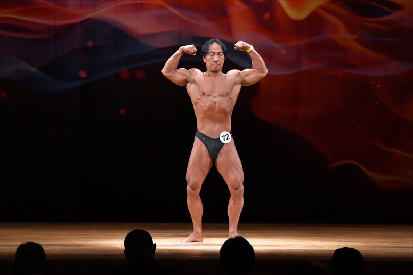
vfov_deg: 6.8
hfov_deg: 10.2
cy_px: 138
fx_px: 2316
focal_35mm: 202
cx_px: 206
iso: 4000
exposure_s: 1/400
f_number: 5.6
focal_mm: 135
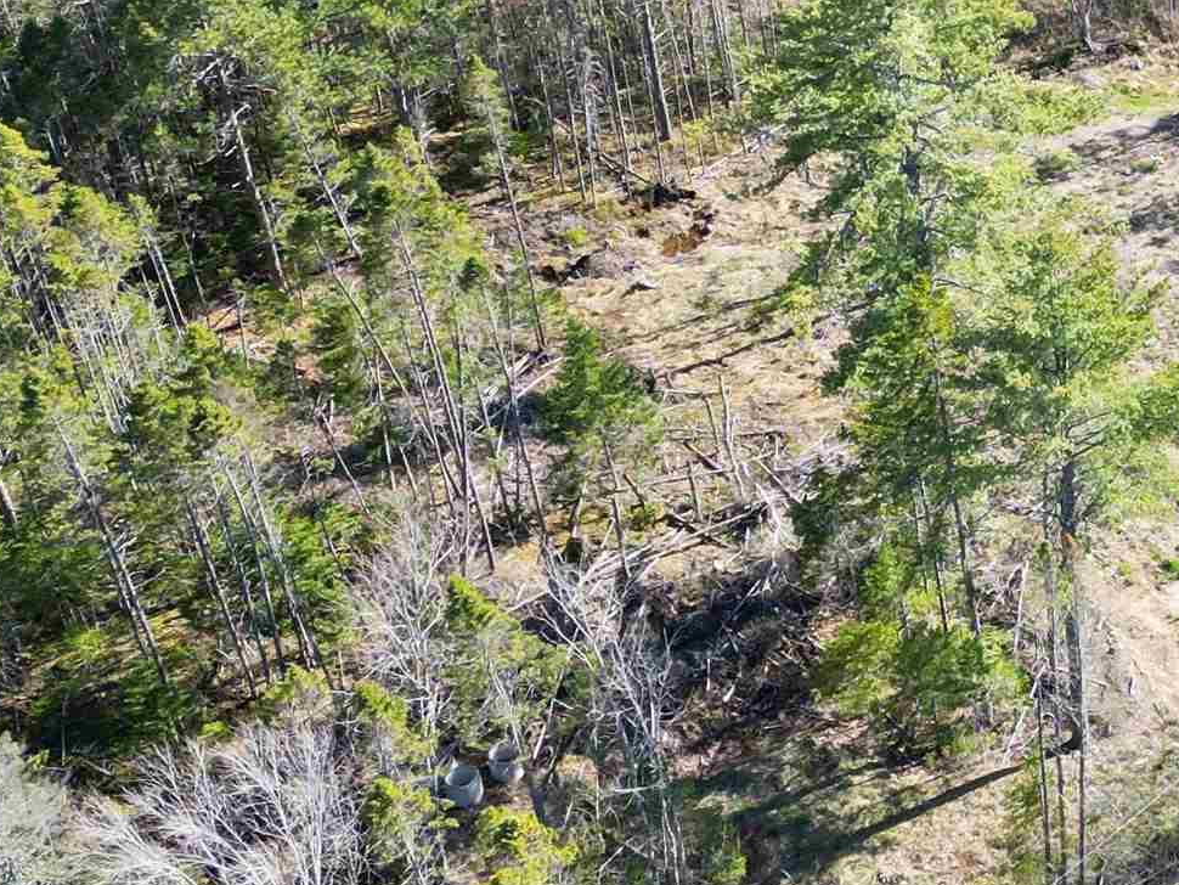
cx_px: 1305
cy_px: 270
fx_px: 2589
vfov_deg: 19.3
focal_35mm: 76
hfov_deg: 24.0
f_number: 1.7
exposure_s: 1/1000
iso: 150
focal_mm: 6.72
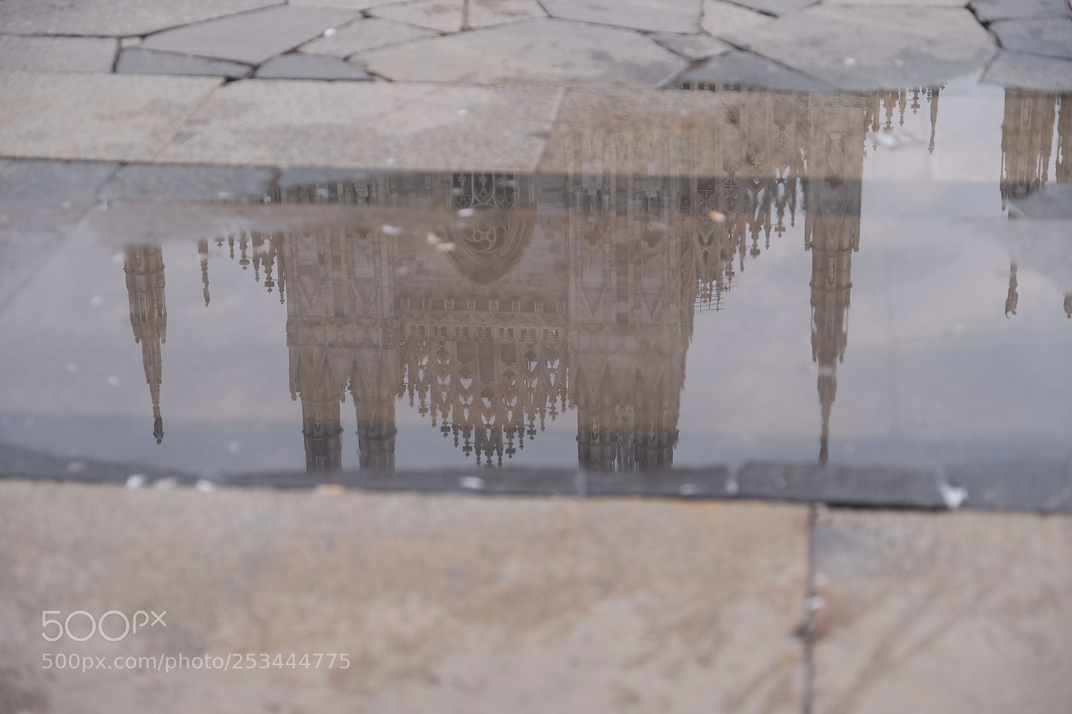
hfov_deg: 27.0
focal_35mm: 75
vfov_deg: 18.2
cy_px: 357
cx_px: 536
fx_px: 2233
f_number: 2.8
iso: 200
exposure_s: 1/1250
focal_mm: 50
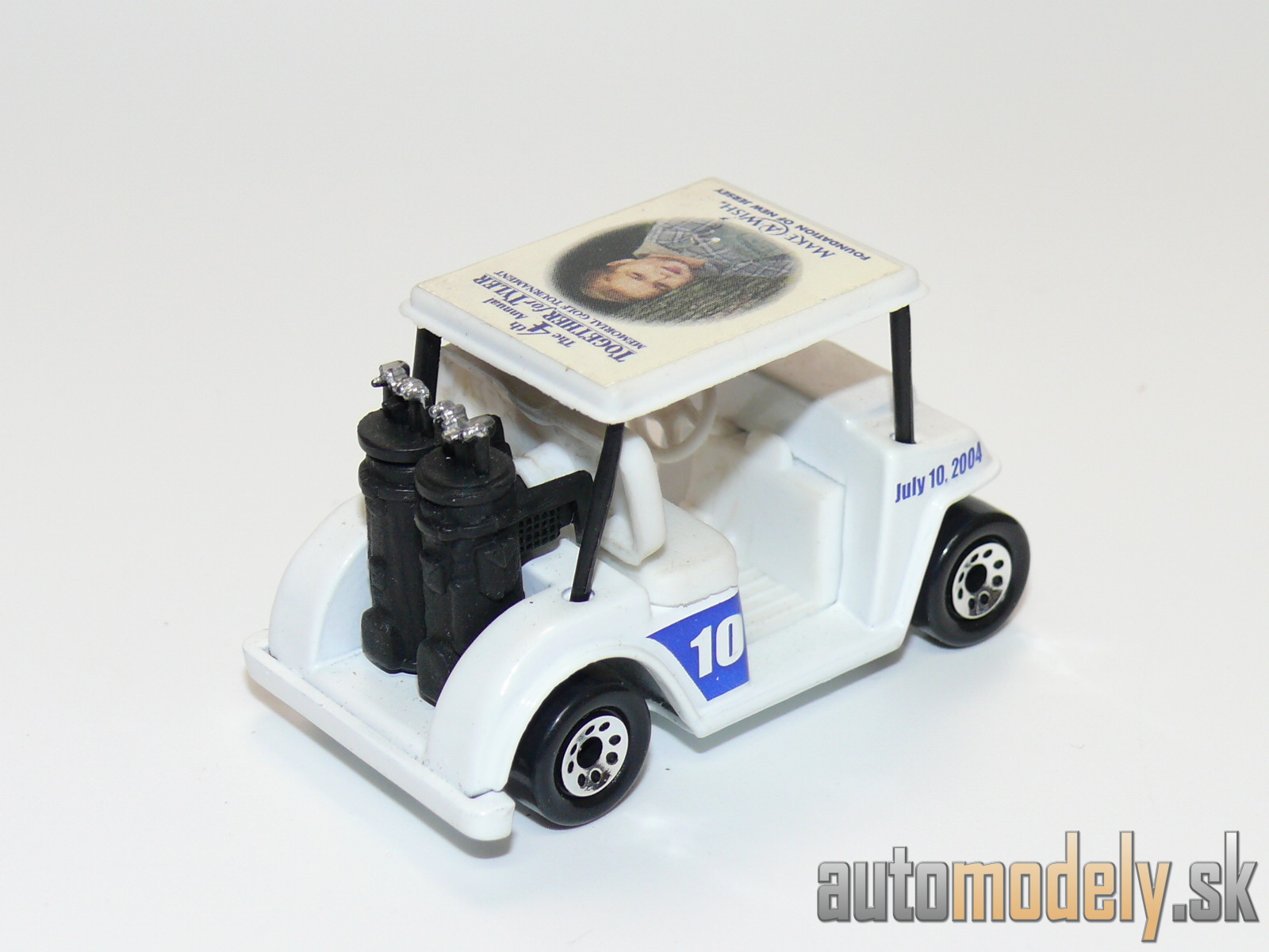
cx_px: 634
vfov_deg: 17.0
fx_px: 3189
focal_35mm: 87
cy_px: 476
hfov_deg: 22.5
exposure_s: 1/30
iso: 100
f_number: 4
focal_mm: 12.3
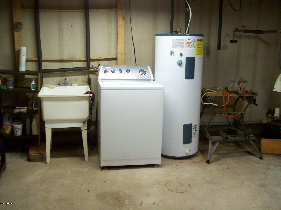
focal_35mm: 36
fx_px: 292
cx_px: 140
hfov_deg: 51.4
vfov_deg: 39.7
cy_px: 105
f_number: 2.7
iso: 160
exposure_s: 1/37.5
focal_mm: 6
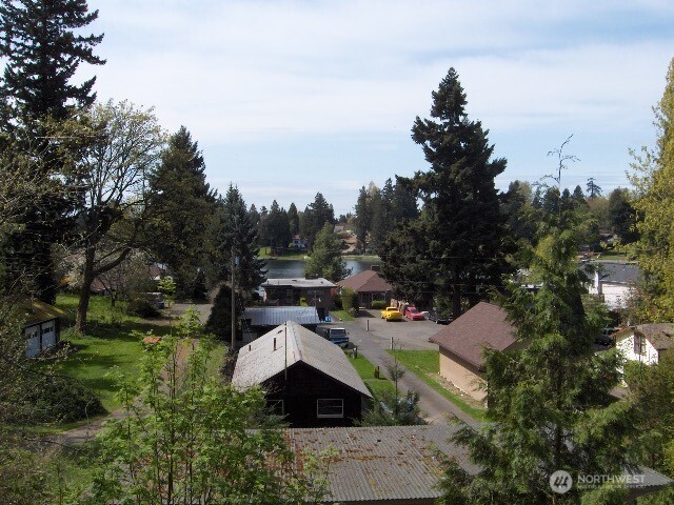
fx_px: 759
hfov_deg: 47.9
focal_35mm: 39
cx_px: 337
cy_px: 252
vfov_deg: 36.8
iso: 100
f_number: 4.8
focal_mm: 8
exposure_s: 1/735
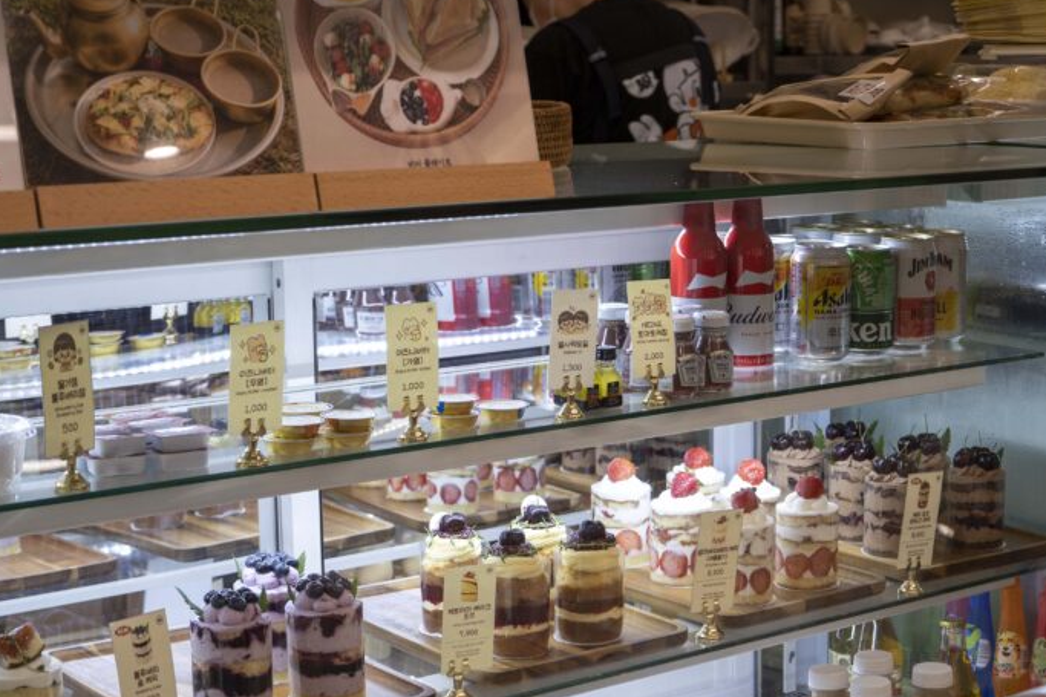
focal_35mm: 75
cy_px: 476
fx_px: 2179
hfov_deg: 26.7
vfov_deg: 18.1
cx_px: 750
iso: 400
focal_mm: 50
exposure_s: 1/160
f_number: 5.6
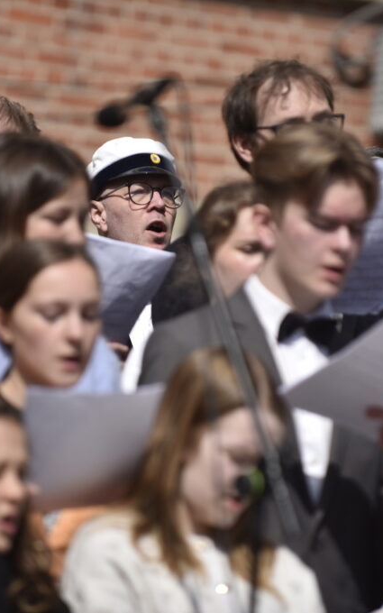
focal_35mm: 307
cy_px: 307
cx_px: 164
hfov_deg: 4.3
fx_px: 5127
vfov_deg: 6.8
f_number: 2.8
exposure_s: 1/3200
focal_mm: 200
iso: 200
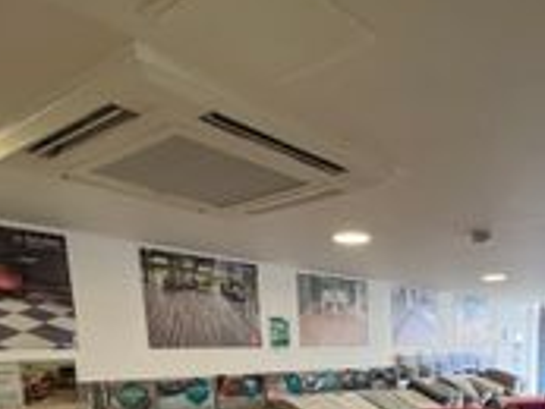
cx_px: 425
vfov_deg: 39.6
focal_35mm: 30
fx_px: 473
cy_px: 434
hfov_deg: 56.2
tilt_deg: -9.3
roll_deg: +0.9
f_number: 1.8
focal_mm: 1.57
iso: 160
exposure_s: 1/100
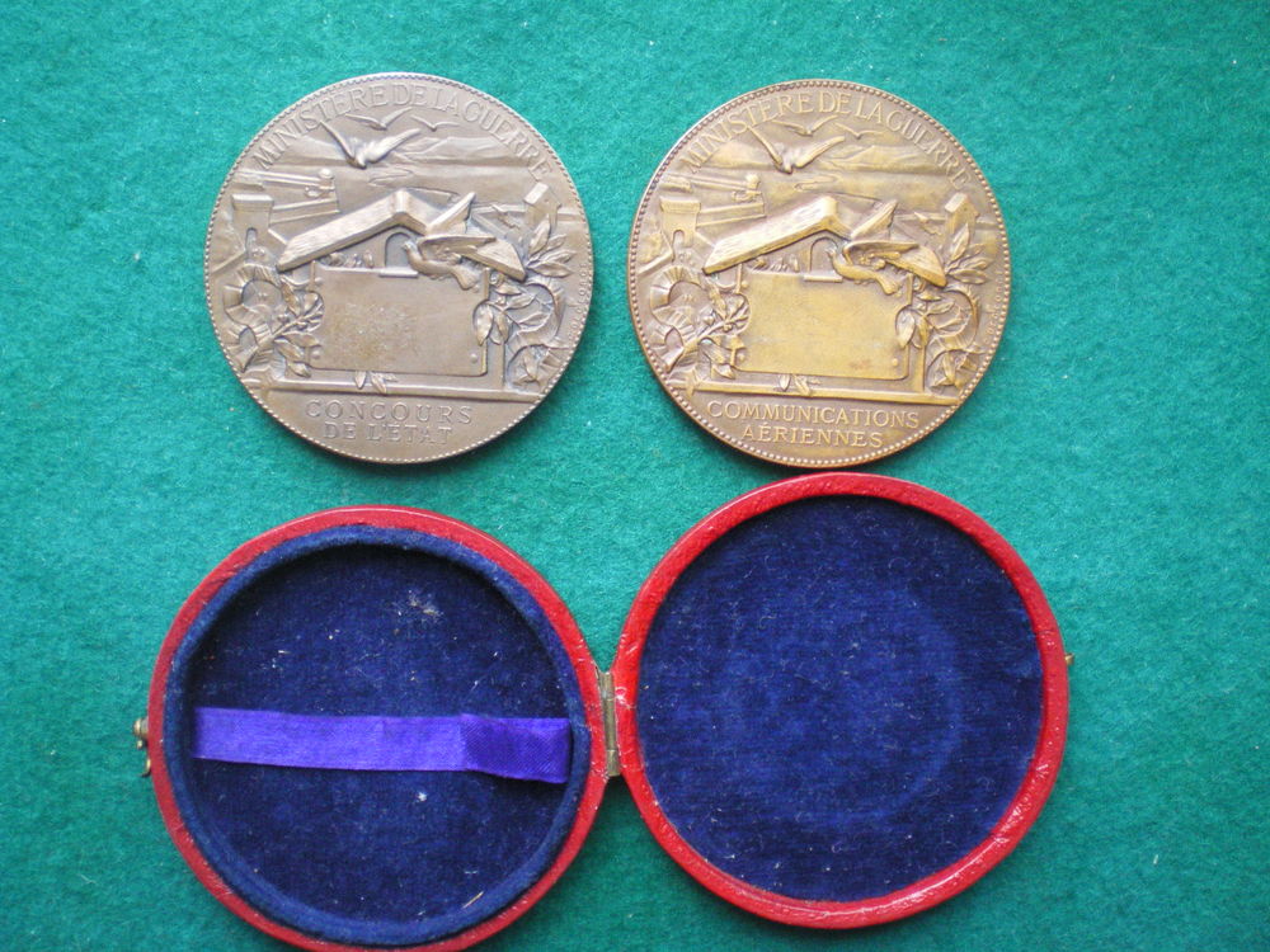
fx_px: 1394
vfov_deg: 37.7
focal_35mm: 38
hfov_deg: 49.0
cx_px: 635
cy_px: 476
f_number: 3.1
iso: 400
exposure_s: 1/30
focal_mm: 6.3
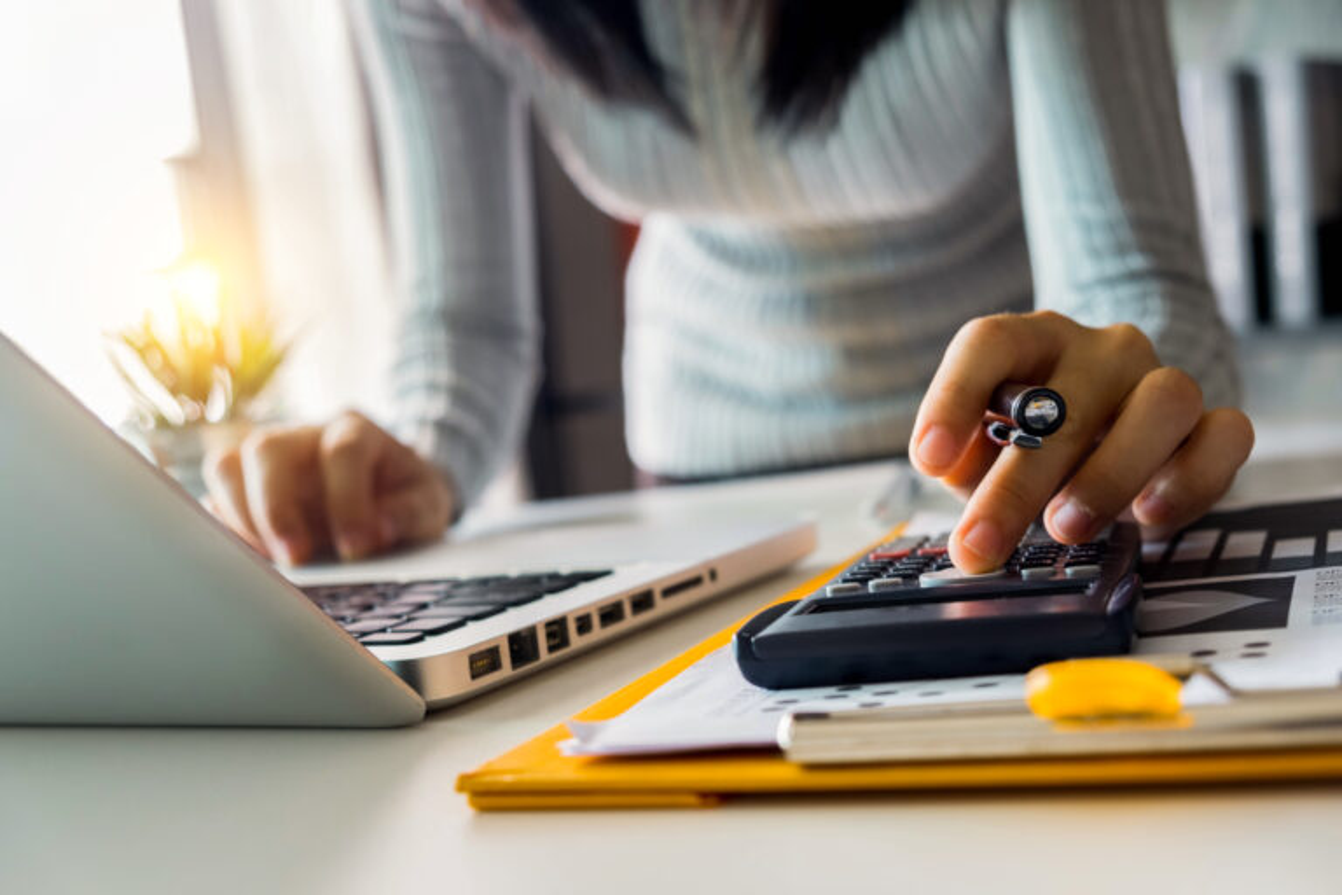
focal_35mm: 45
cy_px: 448
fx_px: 1677
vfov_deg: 29.9
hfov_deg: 43.6
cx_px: 671
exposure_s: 1/20
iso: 400
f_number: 3.6
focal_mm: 30.2
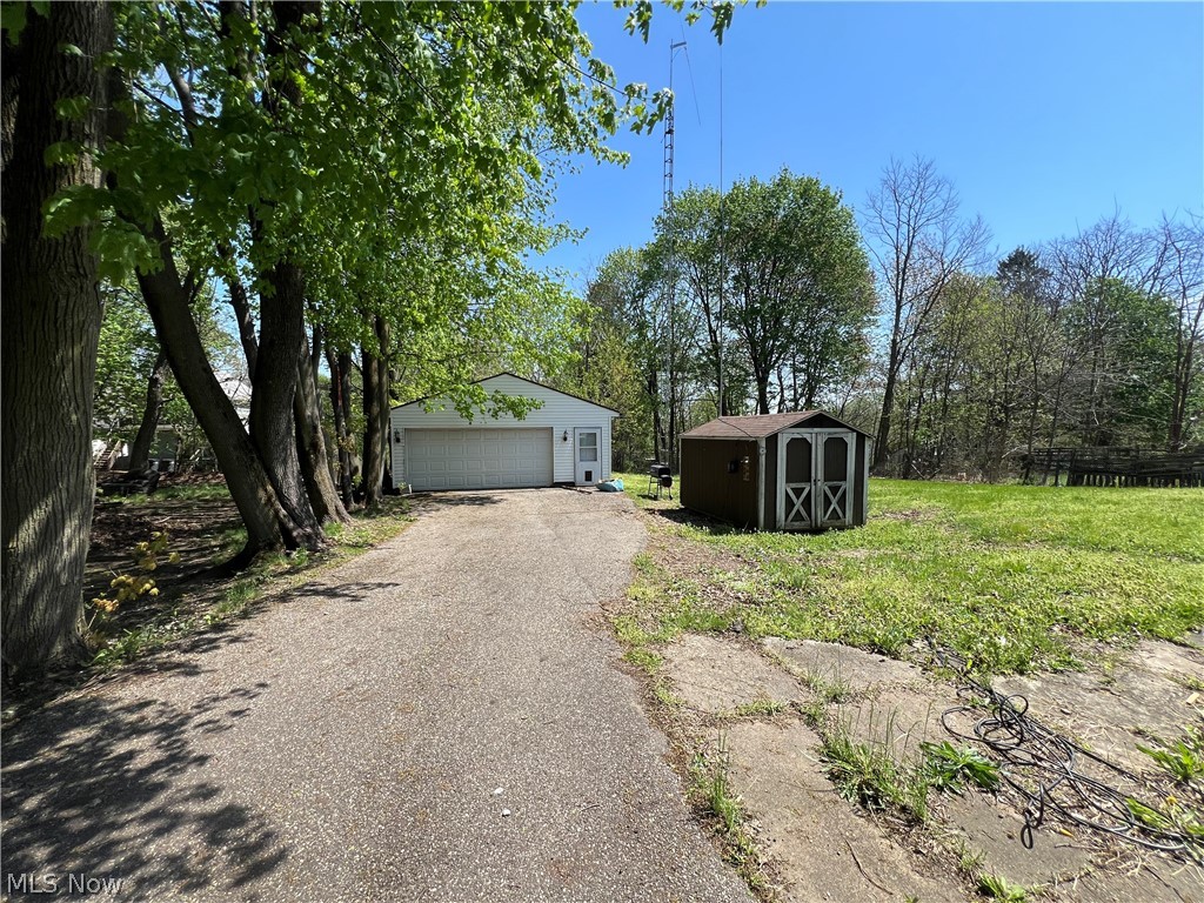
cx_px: 602
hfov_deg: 106.2
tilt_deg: -4.3
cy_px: 452
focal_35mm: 13
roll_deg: -0.6
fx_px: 452
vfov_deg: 89.9
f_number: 1.8
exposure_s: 1/747
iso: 32
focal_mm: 1.57
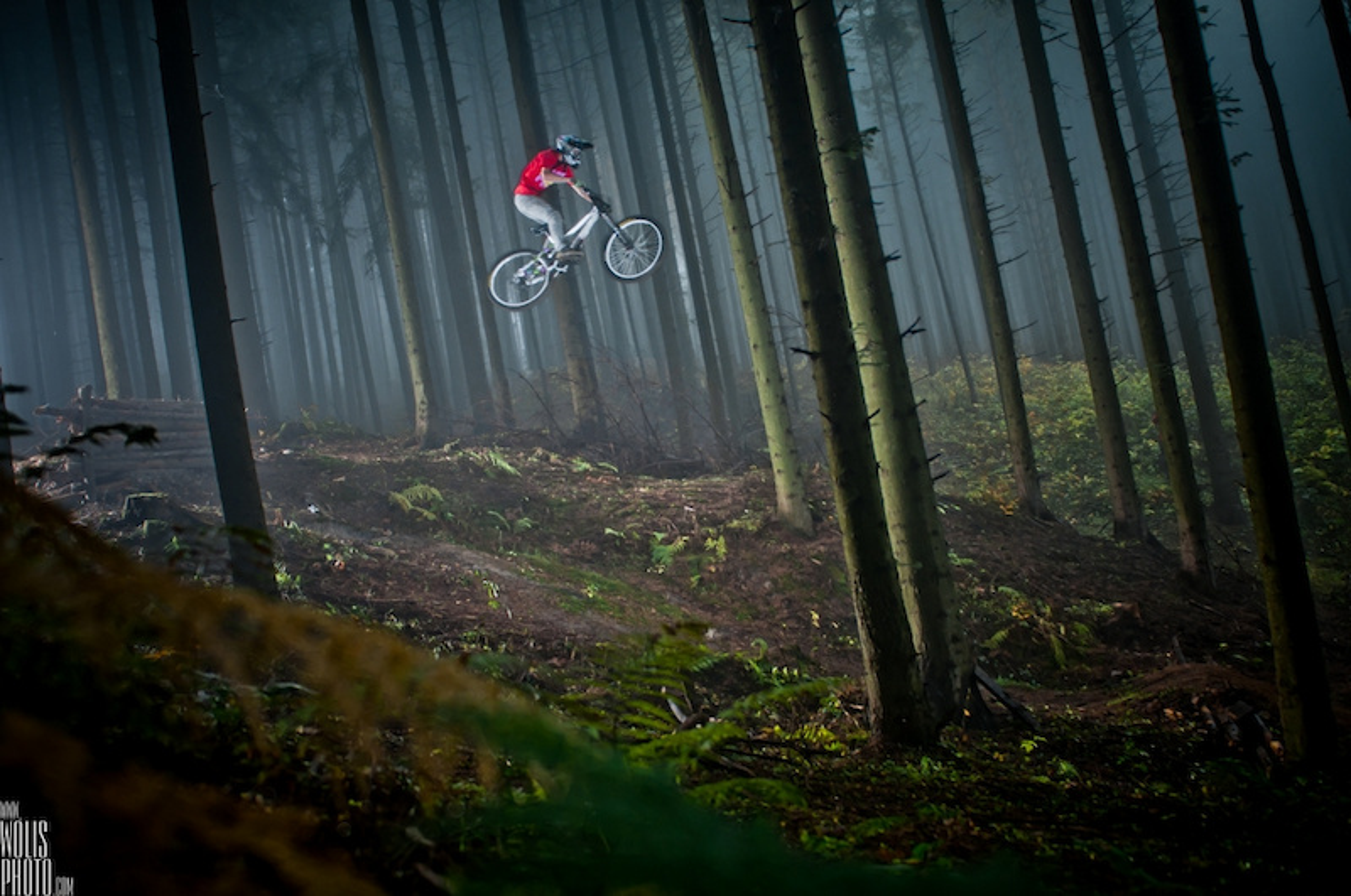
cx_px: 676
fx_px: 1349
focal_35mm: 36
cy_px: 448
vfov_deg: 36.8
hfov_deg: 53.2
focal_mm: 24
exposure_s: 1/200
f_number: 2.8
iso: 500
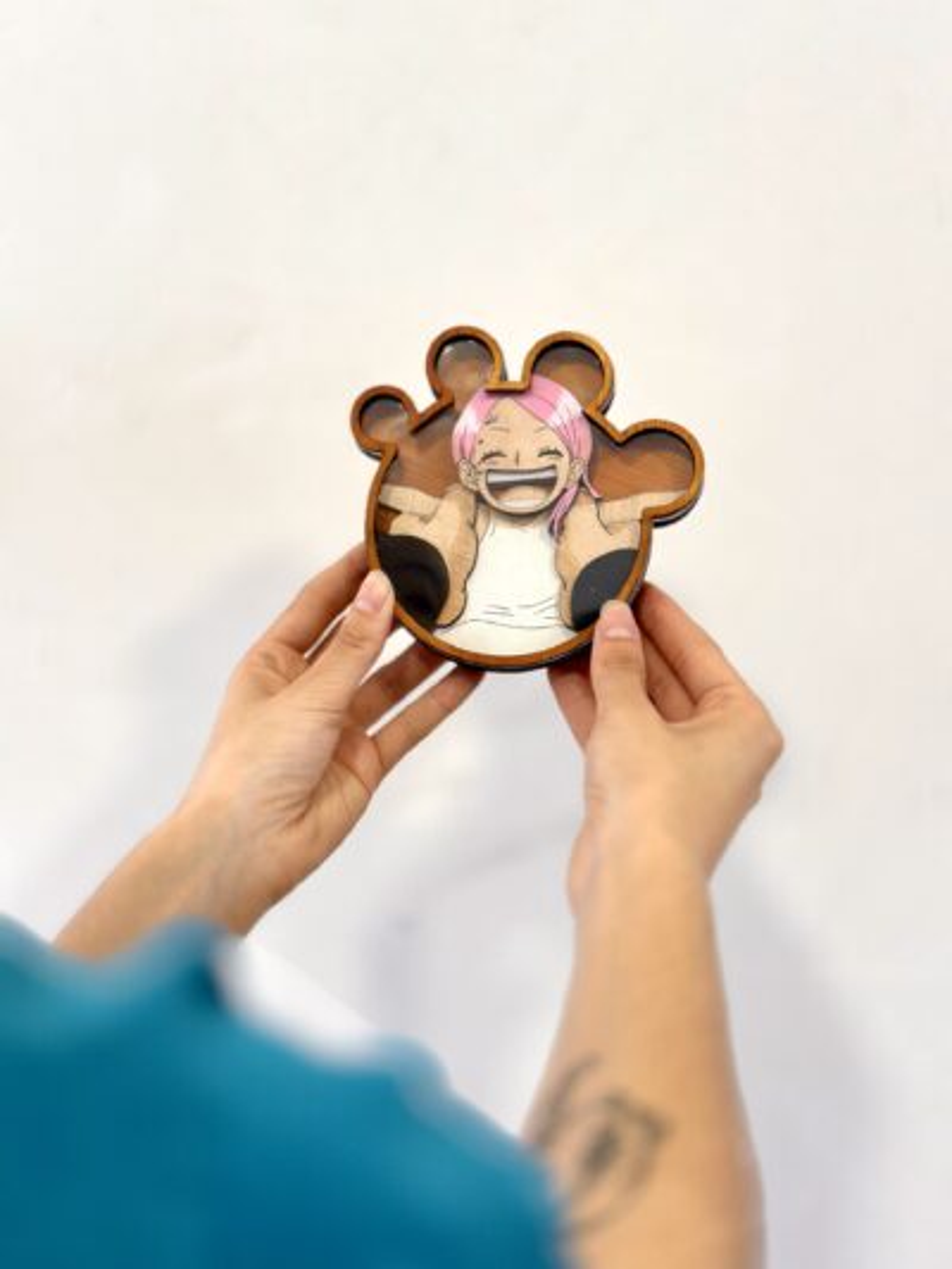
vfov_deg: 39.6
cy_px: 634
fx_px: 1759
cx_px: 476
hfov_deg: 30.3
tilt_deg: -13.2
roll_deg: -0.1
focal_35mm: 48
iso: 64
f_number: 1.78
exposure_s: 1/129
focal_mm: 6.86
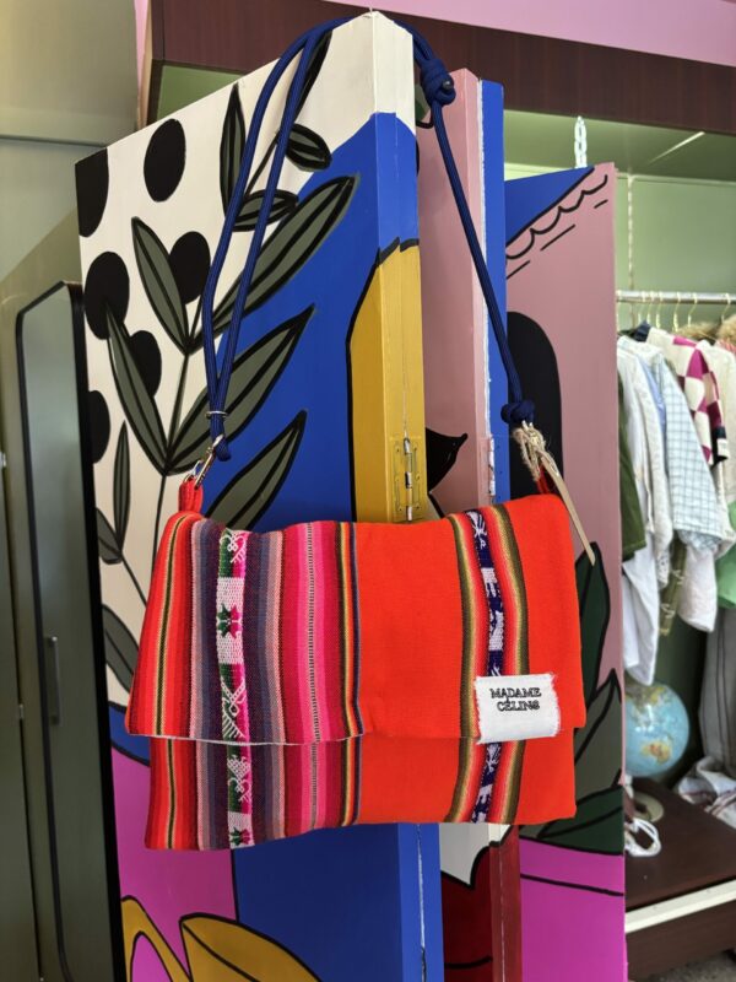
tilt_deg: -4.2
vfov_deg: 67.3
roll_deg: +1.5
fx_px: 737
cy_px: 491
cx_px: 368
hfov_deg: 53.1
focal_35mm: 26
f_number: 1.6
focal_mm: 5.96
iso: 400
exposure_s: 1/50
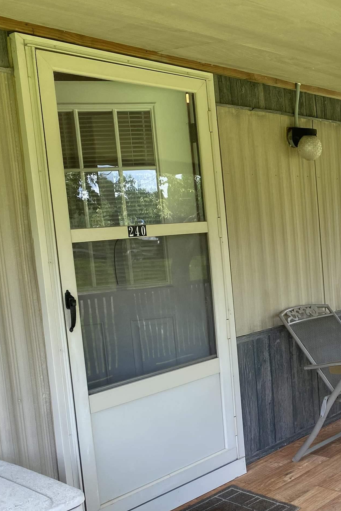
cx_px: 370
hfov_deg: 28.0
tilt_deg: -7.0
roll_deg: +2.3
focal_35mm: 44
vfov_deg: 44.4
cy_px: 284
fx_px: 625
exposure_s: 1/219
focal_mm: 4.25
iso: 32
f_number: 1.8
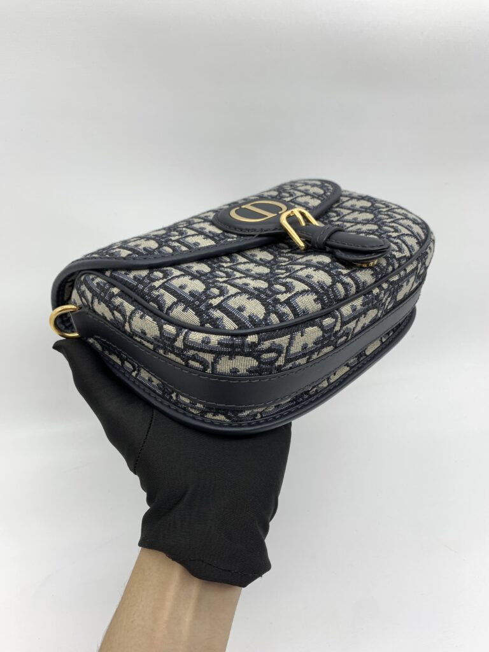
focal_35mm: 26
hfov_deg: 53.1
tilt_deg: -32.2
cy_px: 326
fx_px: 490
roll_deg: -1.6
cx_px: 244
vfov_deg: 67.3
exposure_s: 1/100
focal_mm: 4.25
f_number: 1.8
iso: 32
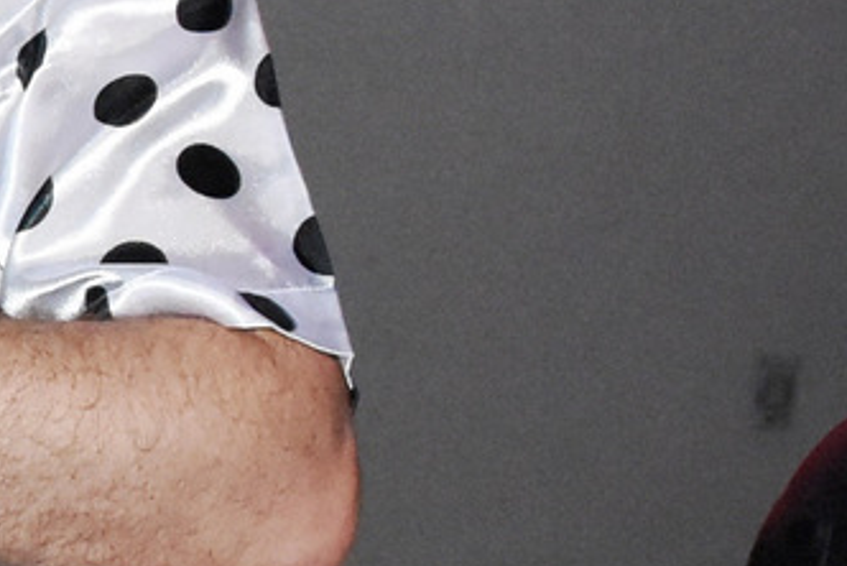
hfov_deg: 10.9
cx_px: -987
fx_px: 3919
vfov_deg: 8.3
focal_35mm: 166
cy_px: 232
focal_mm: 23
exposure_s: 1/60
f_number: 8
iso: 6400
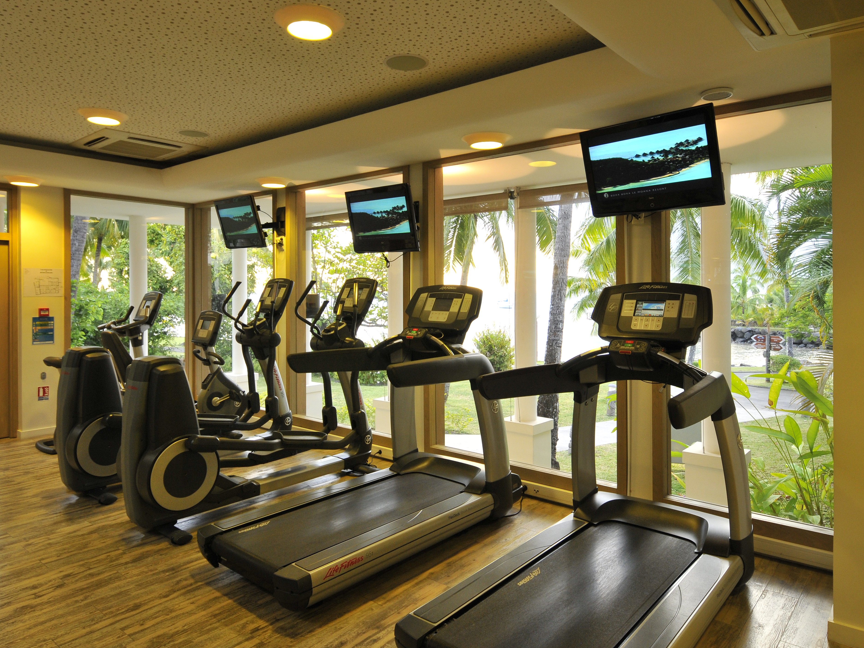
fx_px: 574
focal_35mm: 23
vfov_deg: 58.9
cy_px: 324
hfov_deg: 73.8
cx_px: 394
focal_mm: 14
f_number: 8
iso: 400
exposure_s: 1/8
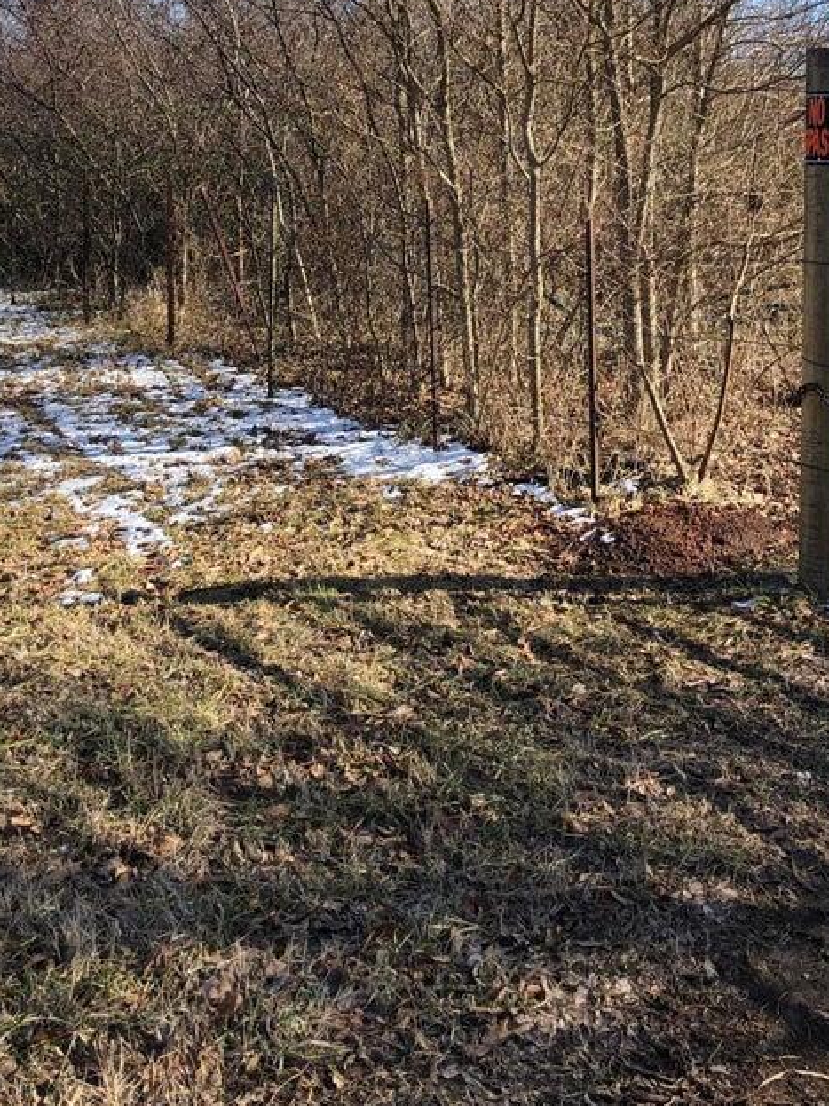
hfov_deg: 31.5
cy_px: 257
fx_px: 1469
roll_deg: -1.2
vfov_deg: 39.9
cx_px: 392
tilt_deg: -2.0
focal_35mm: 46
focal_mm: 4
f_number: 1.8
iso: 20
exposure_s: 1/787
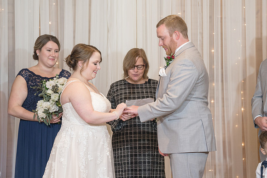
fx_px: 1198
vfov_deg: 8.5
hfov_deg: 12.7
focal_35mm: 161
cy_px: 85
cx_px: 141
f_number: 4
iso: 2000
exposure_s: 1/200
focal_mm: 152
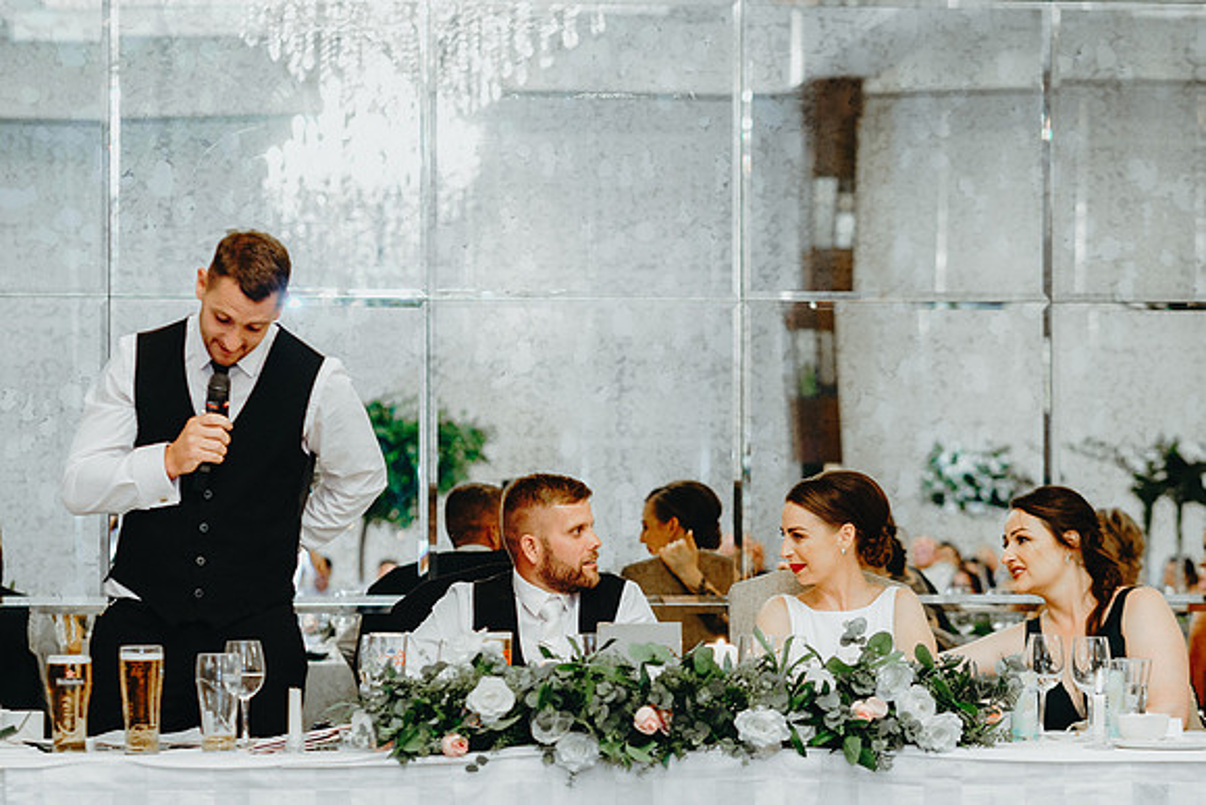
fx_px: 3562
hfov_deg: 19.2
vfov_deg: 12.9
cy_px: 496
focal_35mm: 106
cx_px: 603
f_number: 2.8
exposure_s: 1/125
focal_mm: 85
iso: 2000
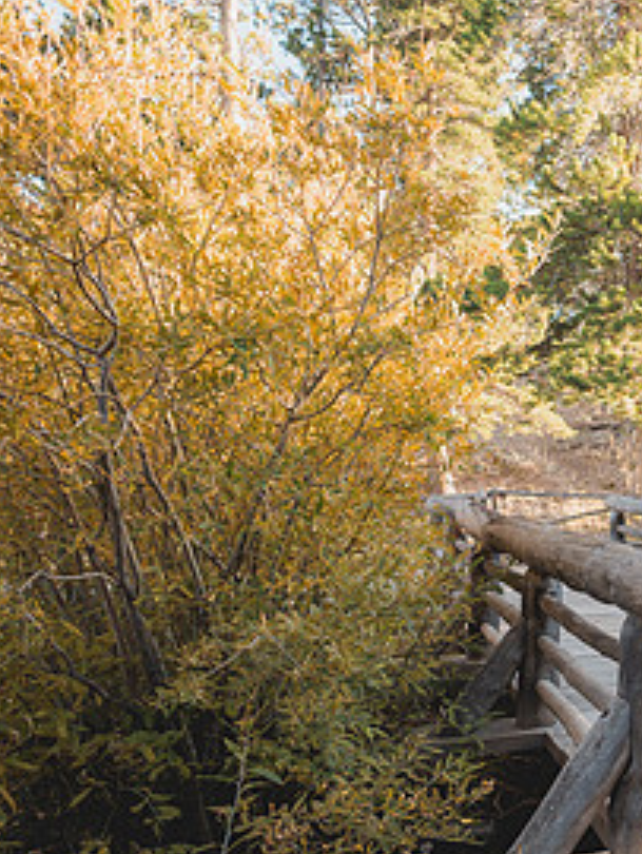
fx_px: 938
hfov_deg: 30.4
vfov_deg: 48.9
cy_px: 444
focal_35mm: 38
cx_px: 819
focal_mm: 18
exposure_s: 1/160
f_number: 2.8
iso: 200
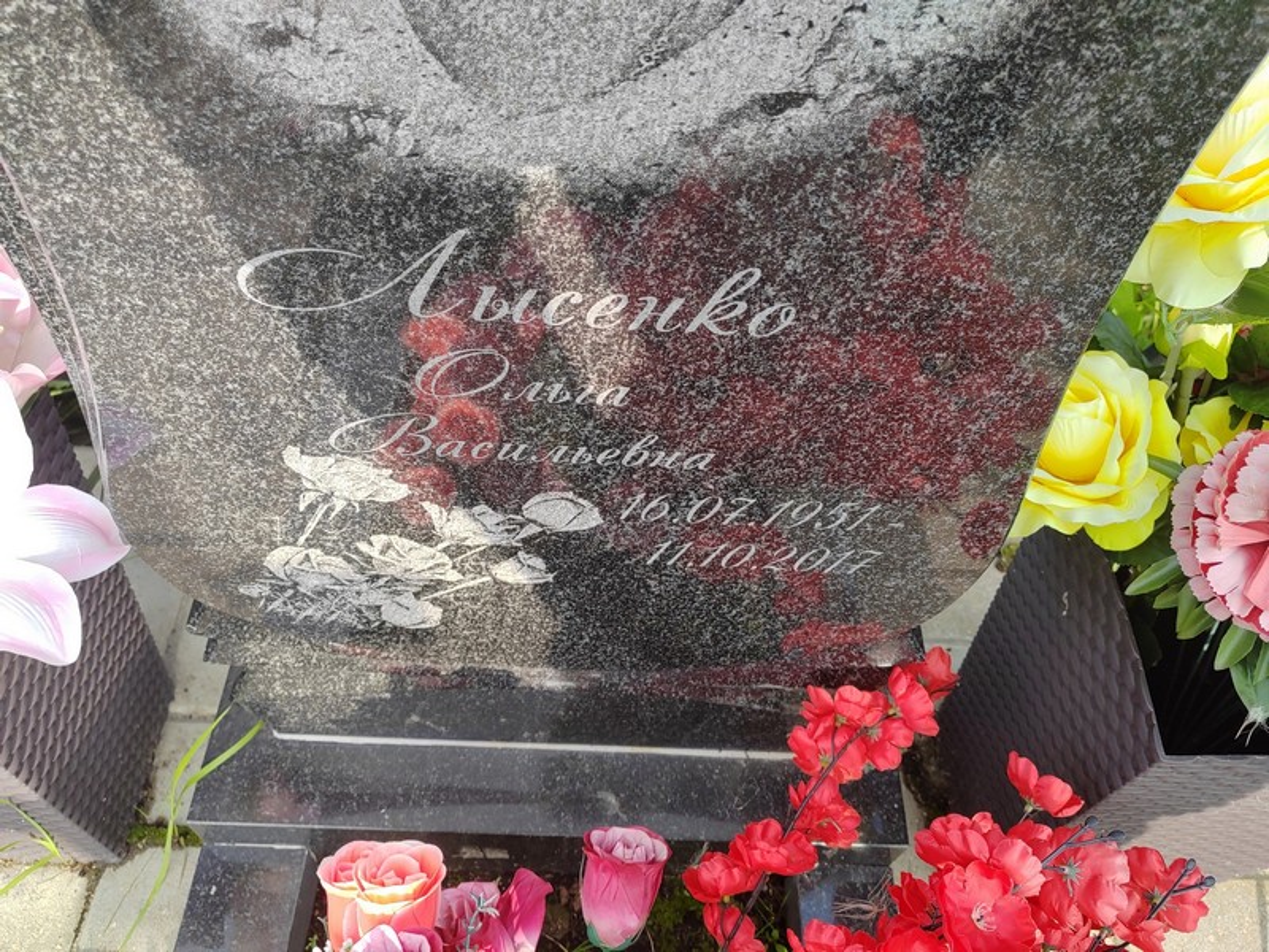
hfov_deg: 65.3
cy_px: 476
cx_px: 634
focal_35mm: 27
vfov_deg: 51.4
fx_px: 990
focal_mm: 5.52
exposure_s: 1/440
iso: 100
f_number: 1.9
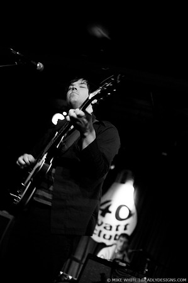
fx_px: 353
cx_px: 94
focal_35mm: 45
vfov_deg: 43.6
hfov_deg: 29.8
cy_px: 142
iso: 1000
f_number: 1.8
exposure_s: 1/60
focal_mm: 30
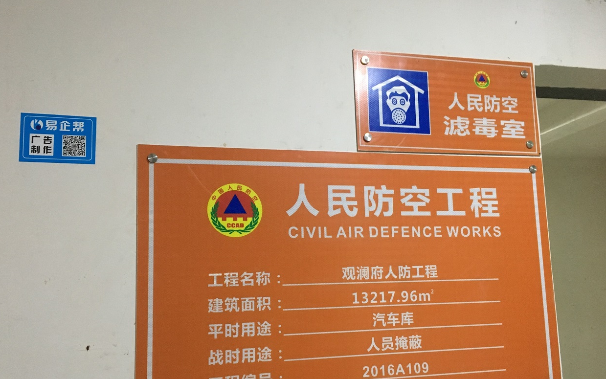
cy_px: 219
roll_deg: +2.4
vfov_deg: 40.5
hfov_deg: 61.2
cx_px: 301
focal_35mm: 31
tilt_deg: +7.9
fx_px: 512
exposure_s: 1/20
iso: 200
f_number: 2.2
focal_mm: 4.15
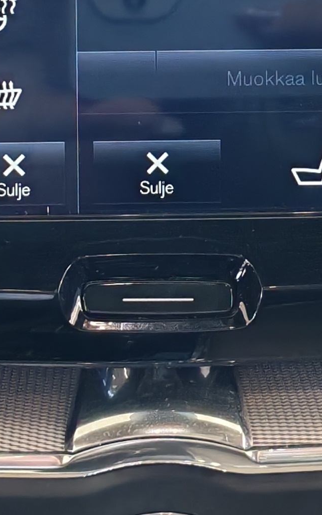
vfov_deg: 14.7
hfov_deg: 9.4
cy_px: 8
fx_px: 1964
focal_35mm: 140
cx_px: 171
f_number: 1.9
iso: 1881
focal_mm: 6.12
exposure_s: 1/50
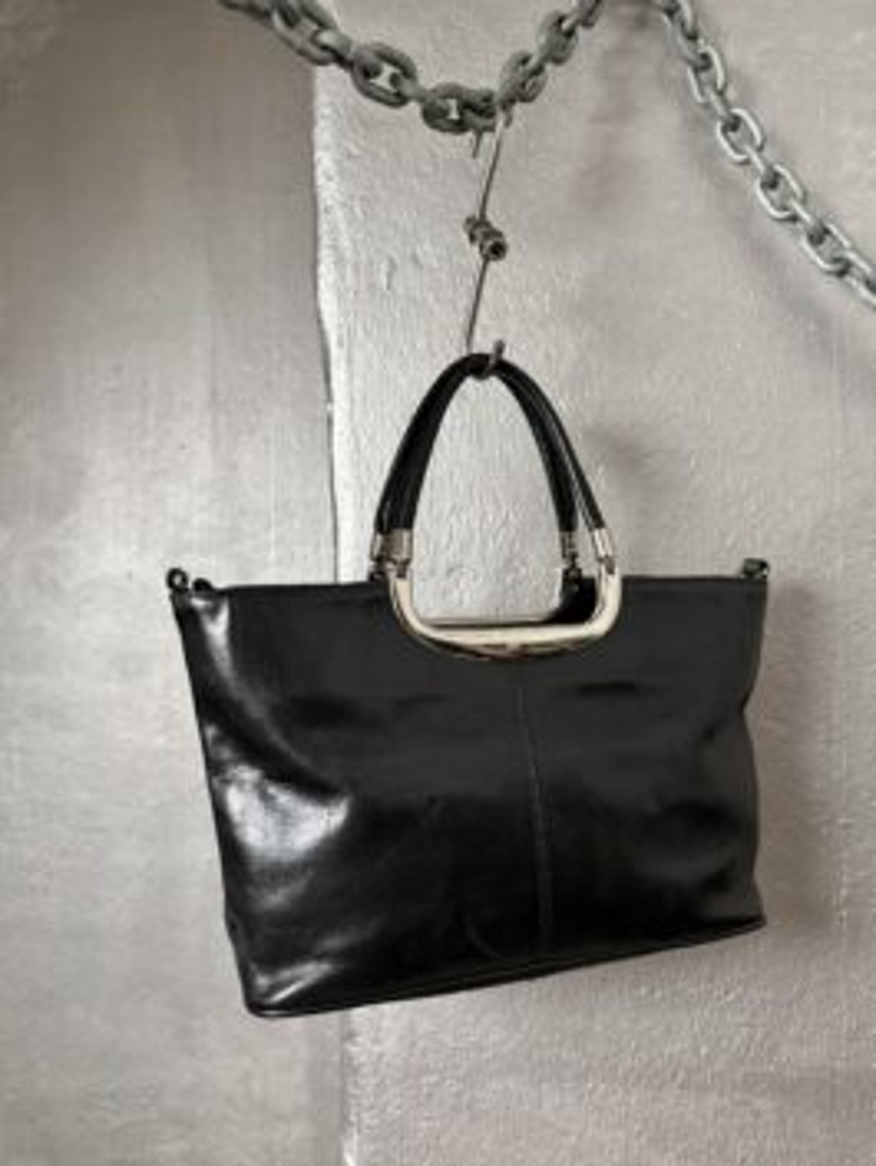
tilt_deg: +2.2
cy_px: 583
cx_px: 438
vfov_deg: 71.6
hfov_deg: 56.8
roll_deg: -1.2
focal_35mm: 24
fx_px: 809
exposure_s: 1/60
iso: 640
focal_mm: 6.76
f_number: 1.78
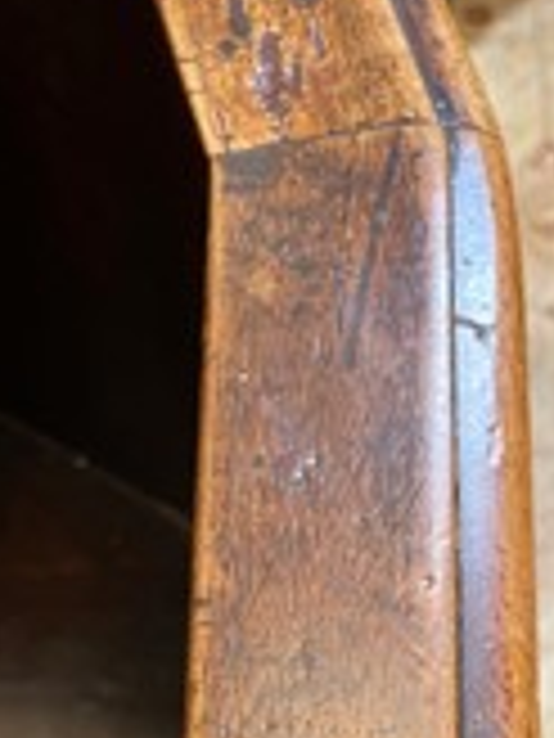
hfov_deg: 24.0
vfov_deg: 28.5
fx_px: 1302
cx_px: 351
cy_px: 832
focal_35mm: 61
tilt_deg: -69.9
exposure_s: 1/50
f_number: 1.6
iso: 250
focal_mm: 5.1
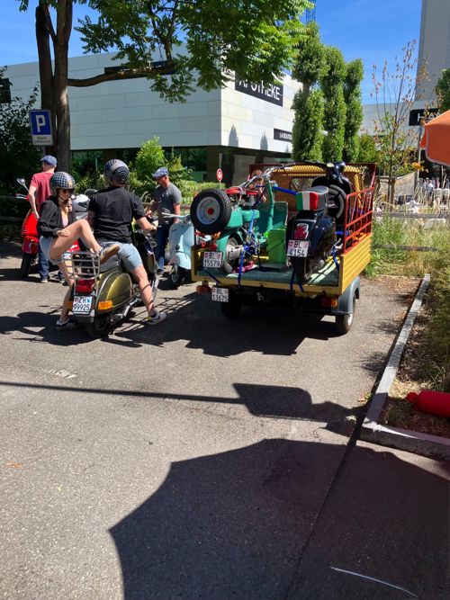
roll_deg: -0.8
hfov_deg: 49.7
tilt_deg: -11.7
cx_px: 225
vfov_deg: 63.5
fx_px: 485
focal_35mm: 28
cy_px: 300
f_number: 1.8
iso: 32
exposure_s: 1/883
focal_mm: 3.99
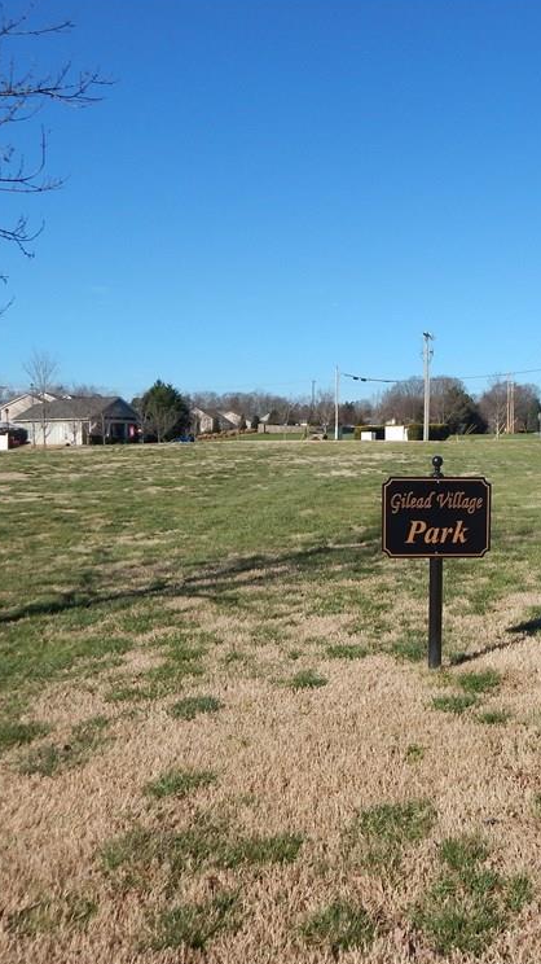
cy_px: 486
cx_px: 465
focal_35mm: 33
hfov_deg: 34.1
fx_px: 842
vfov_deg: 59.5
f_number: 6
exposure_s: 1/500
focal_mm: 4
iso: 125
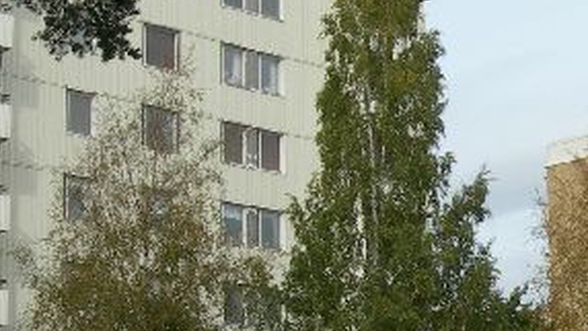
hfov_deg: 17.9
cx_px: 623
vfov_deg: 10.3
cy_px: 360
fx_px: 1809
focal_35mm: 116
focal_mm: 7.8
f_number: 4.8
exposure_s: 1/337
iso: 50
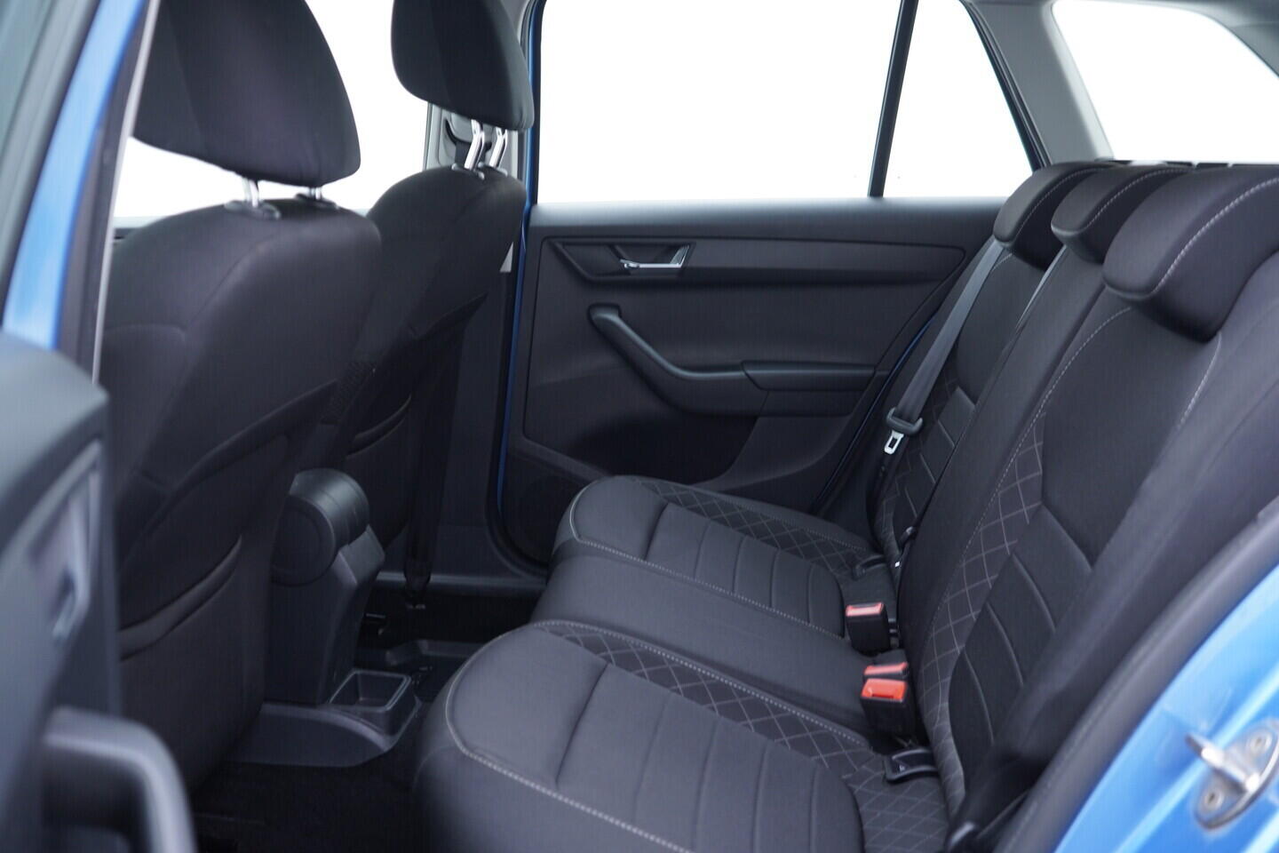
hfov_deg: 53.1
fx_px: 1279
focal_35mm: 36
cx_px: 640
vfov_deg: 36.9
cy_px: 426
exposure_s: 1/40
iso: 320
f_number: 2.8
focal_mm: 24
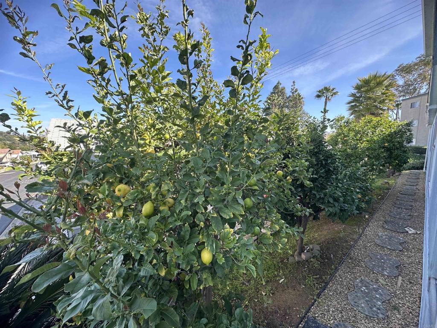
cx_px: 218
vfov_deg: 85.7
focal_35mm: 14
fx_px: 177
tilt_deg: -6.6
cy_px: 164
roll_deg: +0.8
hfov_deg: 102.1
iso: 40
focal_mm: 2.22
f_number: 2.2
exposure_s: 1/217
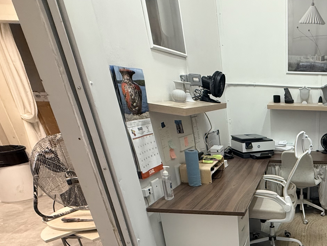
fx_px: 283
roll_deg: -1.0
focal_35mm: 30
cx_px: 306
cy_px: 242
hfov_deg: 51.5
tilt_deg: -28.0
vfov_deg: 41.2
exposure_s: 1/60
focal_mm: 2.22
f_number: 2.2
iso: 250
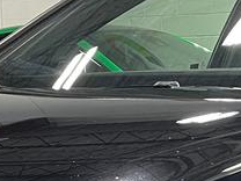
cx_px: 170
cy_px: 343
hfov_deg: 12.8
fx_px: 1072
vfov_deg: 9.1
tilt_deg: -15.1
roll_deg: +0.5
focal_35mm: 154
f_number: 1.6
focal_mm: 5.1
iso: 100
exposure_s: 1/60
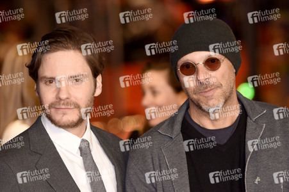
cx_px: 144
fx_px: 1925
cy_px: 96
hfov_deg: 8.6
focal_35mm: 240
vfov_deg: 5.7
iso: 640
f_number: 3.2
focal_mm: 160
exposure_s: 1/200
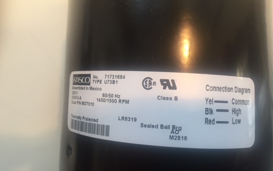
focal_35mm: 31
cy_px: 69
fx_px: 231
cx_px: 137
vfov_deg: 40.4
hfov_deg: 61.2
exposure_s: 1/33
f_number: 2.2
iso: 50
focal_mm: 4.15
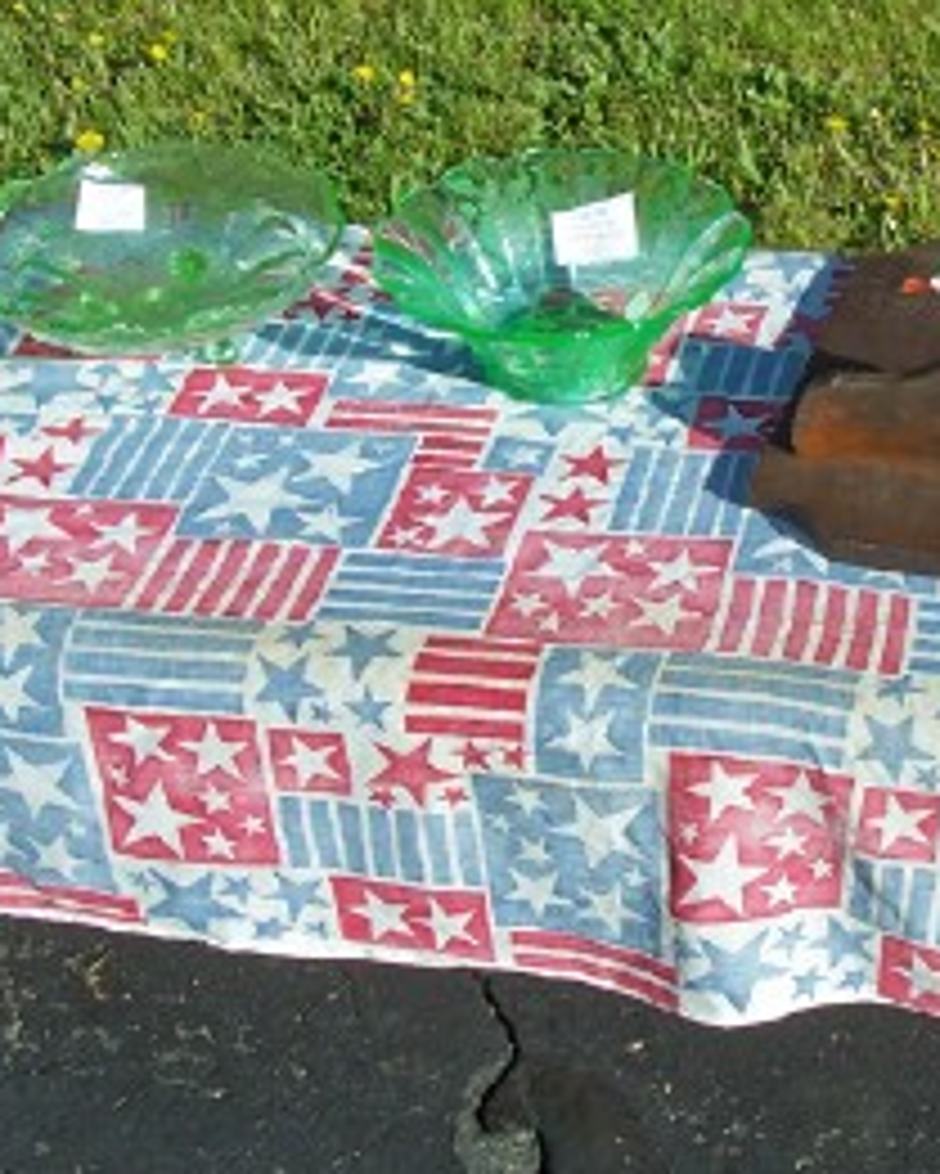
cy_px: 499
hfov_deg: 22.5
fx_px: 2329
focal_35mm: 67
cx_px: 760
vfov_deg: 28.3
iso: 80
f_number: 4
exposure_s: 1/750
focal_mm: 6
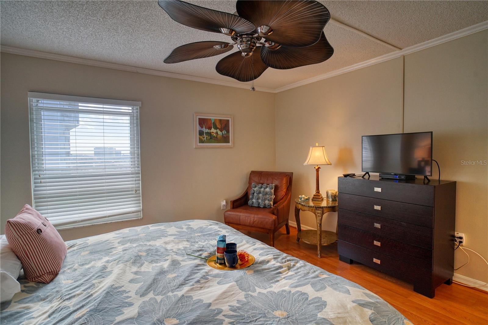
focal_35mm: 18
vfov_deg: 67.4
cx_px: 244
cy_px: 162
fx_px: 244
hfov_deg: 90.0
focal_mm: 18
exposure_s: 1/200
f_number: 5.6
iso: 400
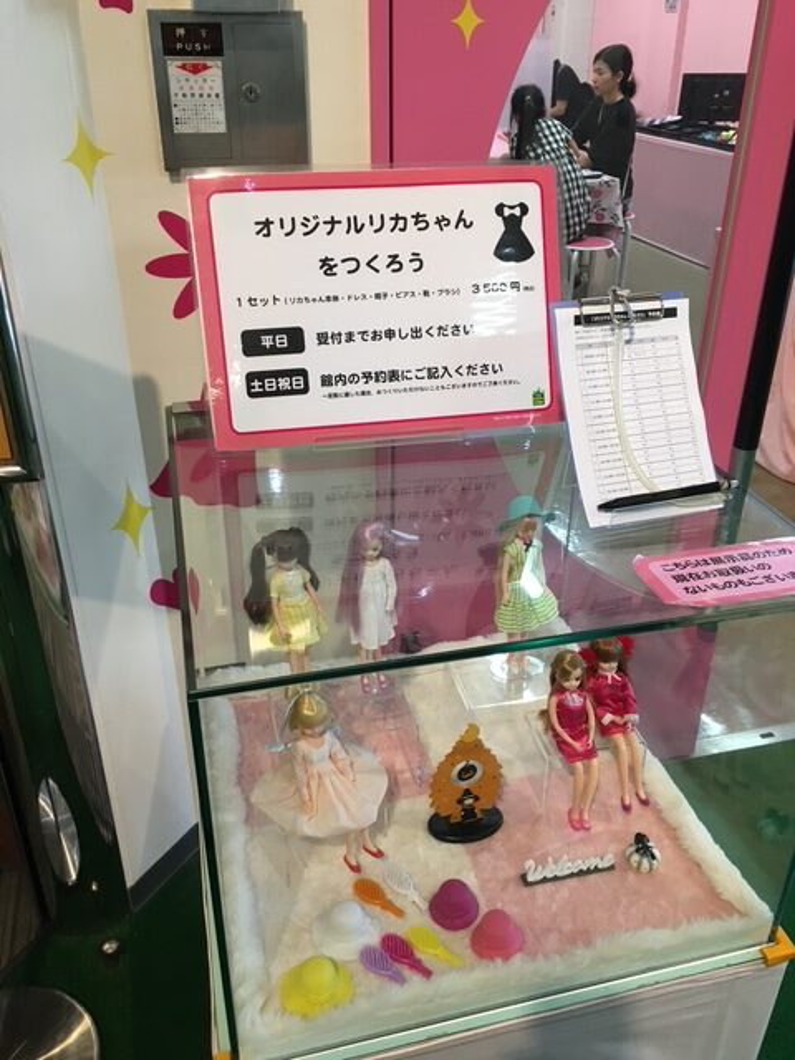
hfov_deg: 48.2
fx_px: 888
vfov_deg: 61.7
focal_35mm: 29
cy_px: 530
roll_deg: -1.9
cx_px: 398
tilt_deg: -29.4
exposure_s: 1/33
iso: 50
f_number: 2.2
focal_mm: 4.15
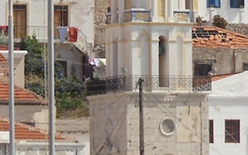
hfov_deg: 3.5
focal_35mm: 606
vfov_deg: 2.2
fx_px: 4097
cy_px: -28
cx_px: 122
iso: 100
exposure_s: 1/200
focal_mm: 19.11
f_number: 10
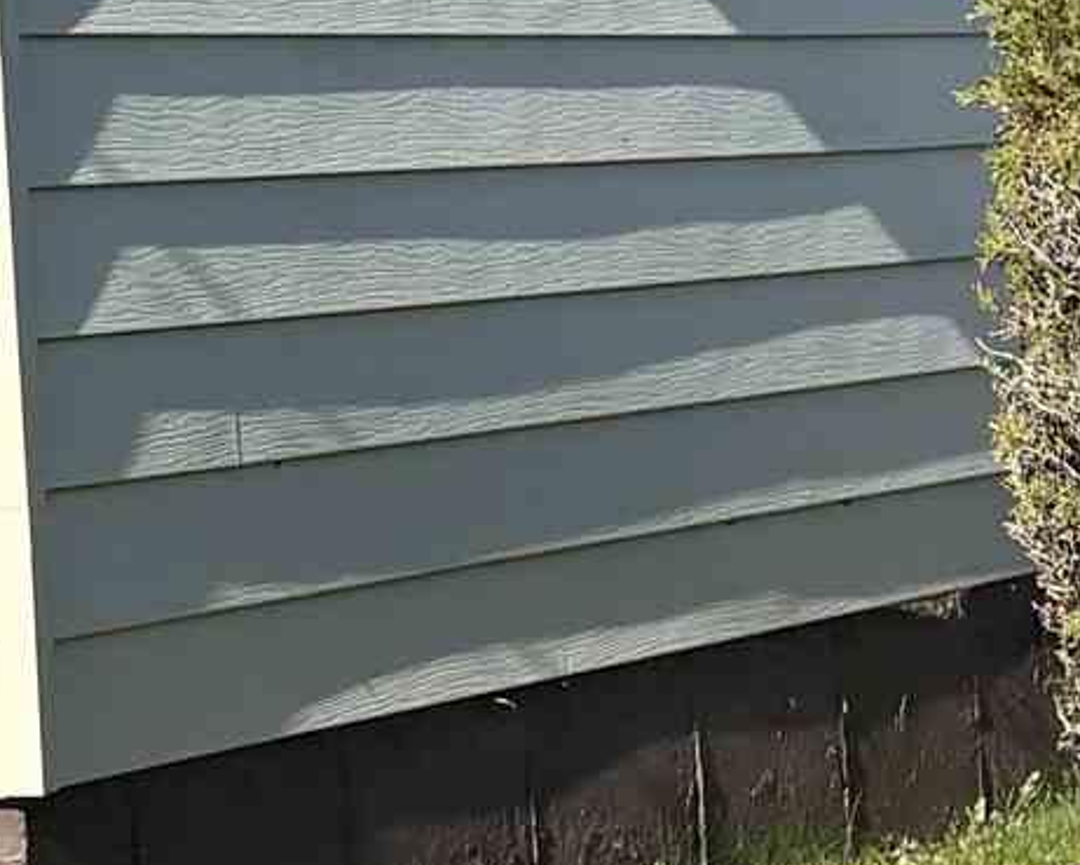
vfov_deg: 9.1
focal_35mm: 169
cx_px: -319
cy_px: 413
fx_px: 5403
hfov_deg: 11.1
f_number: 1.6
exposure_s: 1/5814
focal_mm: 5.96
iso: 50
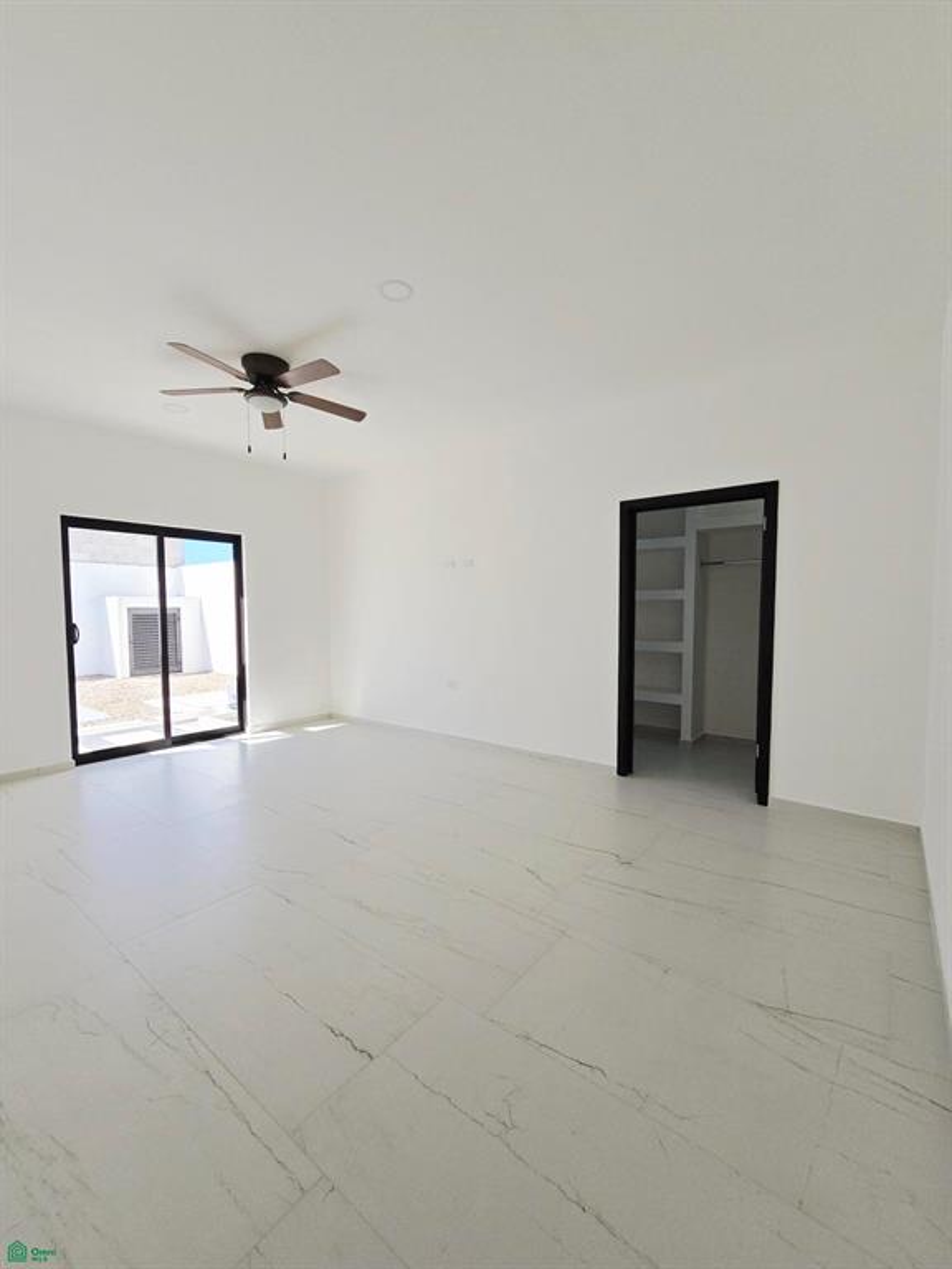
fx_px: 477
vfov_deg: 106.2
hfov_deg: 89.9
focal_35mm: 13
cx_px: 476
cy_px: 634
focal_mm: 2.2
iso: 125
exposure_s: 1/2000
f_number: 2.2
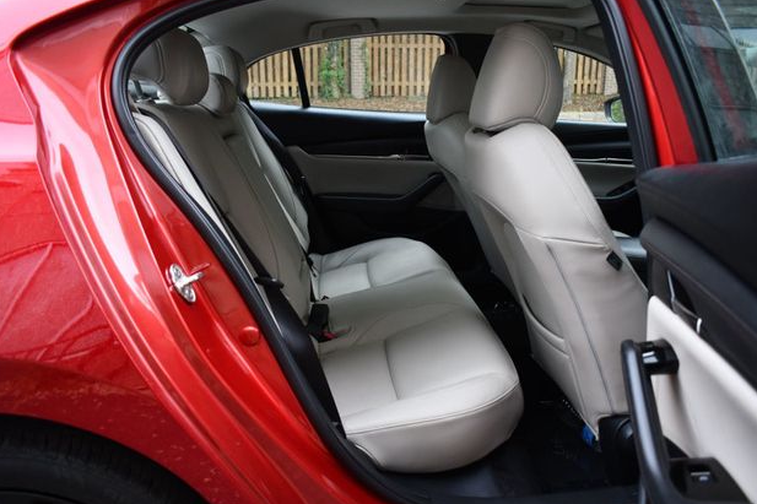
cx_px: 386
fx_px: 589
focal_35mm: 28
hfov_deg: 65.5
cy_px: 249
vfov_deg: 46.4
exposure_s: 1/250
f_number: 4
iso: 400
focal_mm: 18
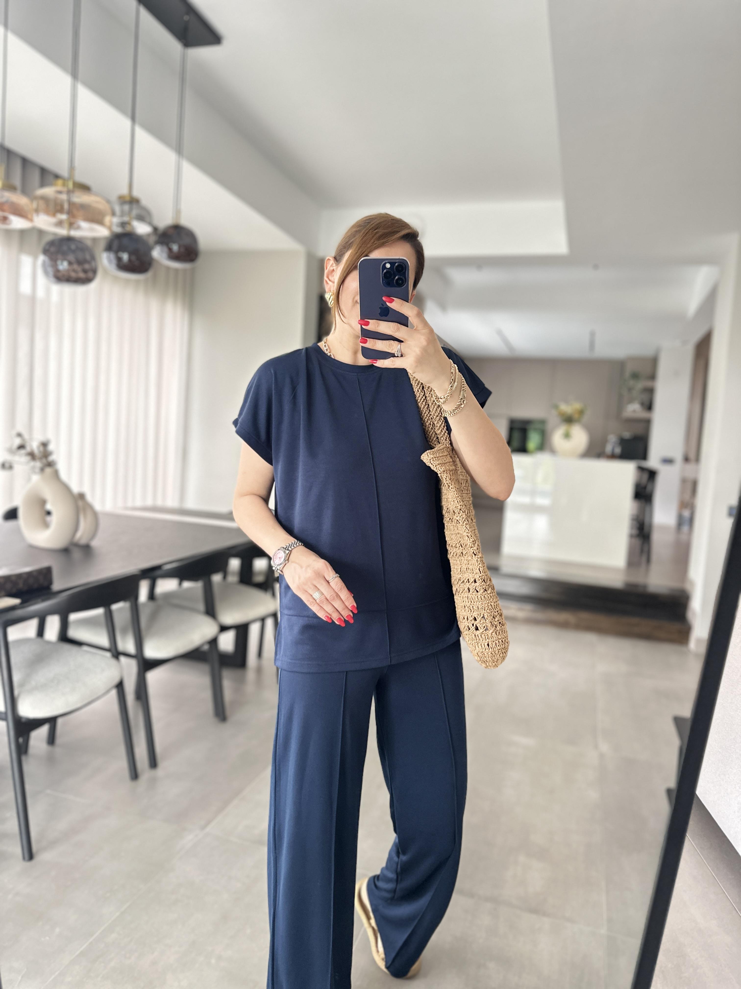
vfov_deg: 71.6
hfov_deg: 56.8
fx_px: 685
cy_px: 494
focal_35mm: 24
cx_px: 370
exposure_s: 1/60
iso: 250
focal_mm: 6.86
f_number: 1.78
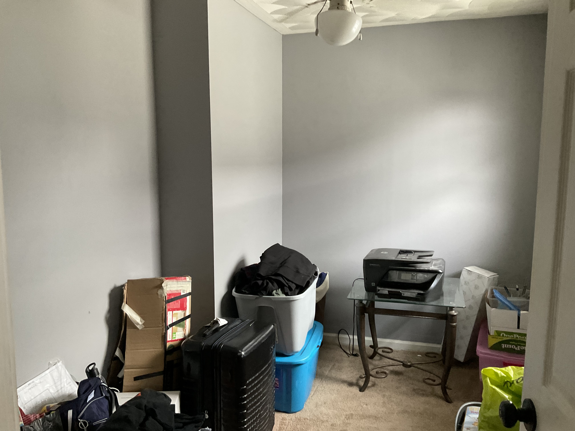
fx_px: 482
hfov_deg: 61.7
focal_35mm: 29
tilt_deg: -5.9
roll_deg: +0.1
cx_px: 288
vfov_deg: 48.2
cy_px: 216
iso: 160
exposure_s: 1/60
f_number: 1.8
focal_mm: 3
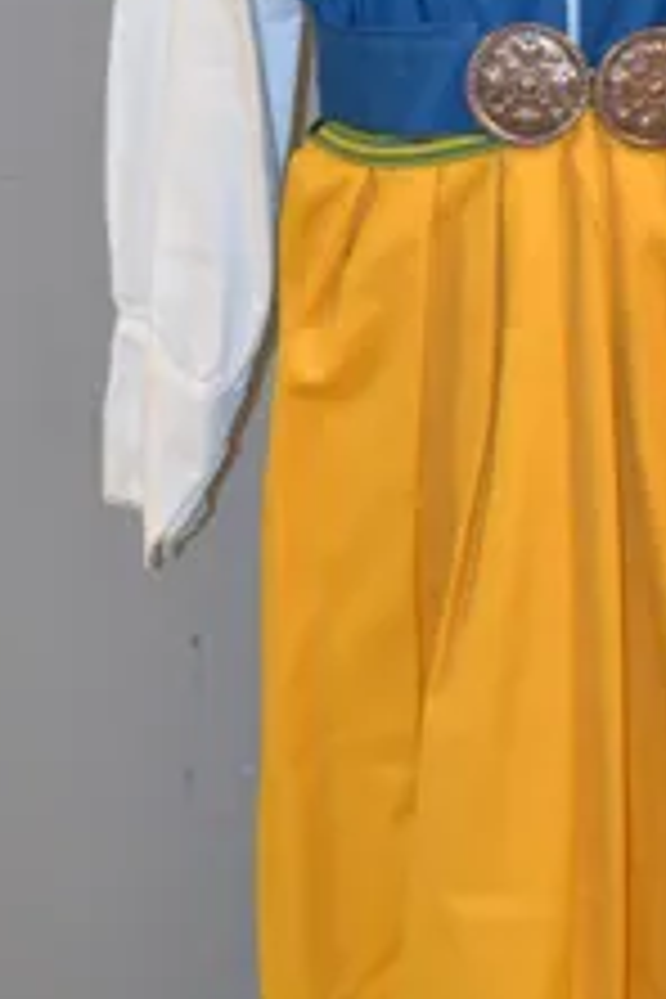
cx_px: 594
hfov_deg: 11.6
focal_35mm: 117
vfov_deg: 17.4
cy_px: 346
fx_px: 3256
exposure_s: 1/60
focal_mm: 29
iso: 1600
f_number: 4.5
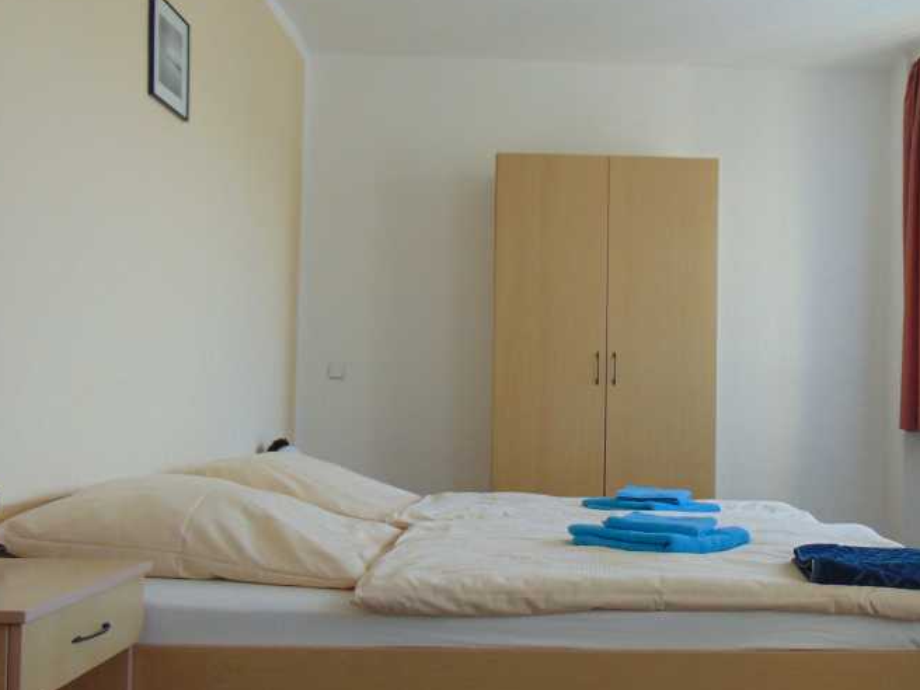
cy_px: 407
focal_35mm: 39
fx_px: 1037
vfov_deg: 36.7
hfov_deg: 47.3
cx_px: 588
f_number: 3
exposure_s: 1/60
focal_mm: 4.5
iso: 160
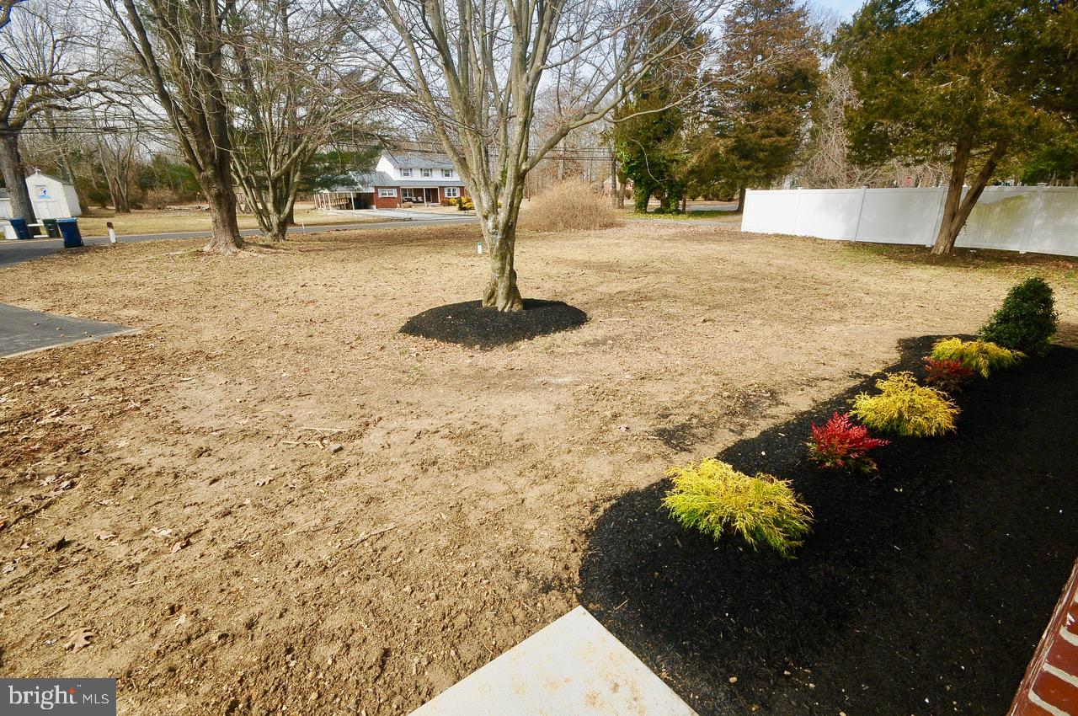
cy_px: 358
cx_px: 539
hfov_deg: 100.5
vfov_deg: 77.2
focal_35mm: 15
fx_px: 449
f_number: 14
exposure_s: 1/250
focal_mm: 10
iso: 640
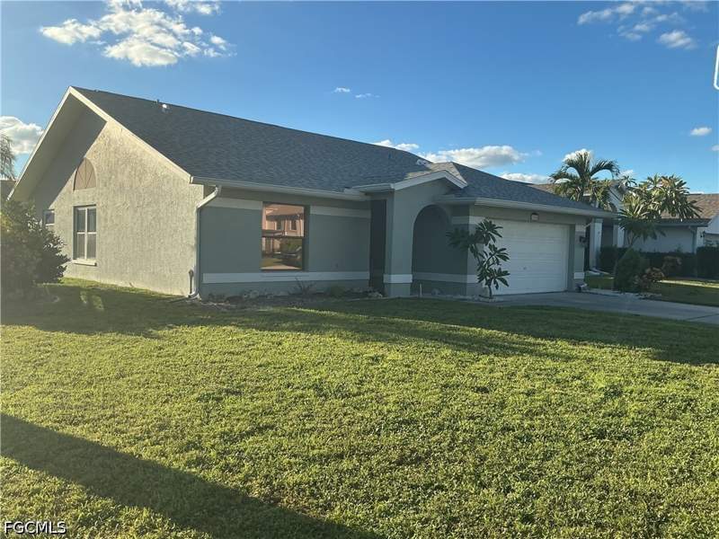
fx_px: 602
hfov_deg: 61.7
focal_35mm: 29
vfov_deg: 48.2
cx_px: 360
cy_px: 270
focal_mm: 3
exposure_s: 1/1412
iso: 25
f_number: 1.8
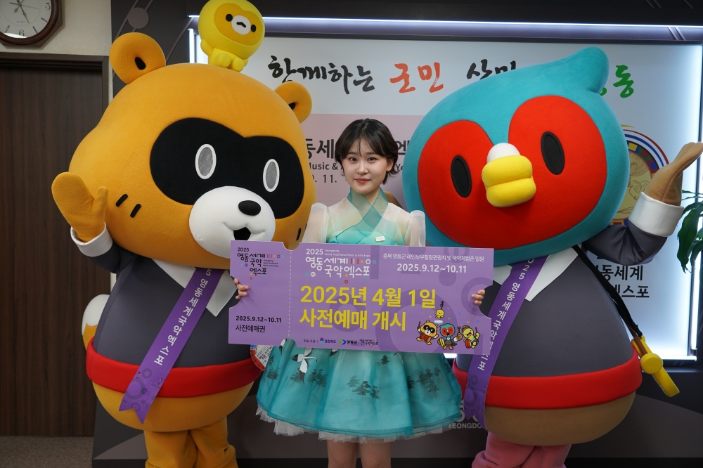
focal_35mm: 30
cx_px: 352
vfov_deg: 43.6
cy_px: 234
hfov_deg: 61.9
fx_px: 586
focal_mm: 30
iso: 1000
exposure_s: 1/160
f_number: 4
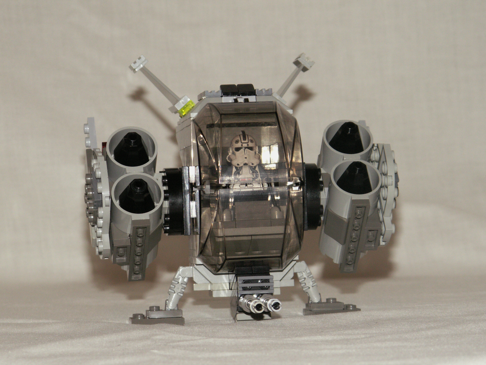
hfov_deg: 15.8
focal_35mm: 125
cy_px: 182
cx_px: 243
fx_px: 1755
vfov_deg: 11.9
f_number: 4
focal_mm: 20.43
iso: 160
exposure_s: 1/40
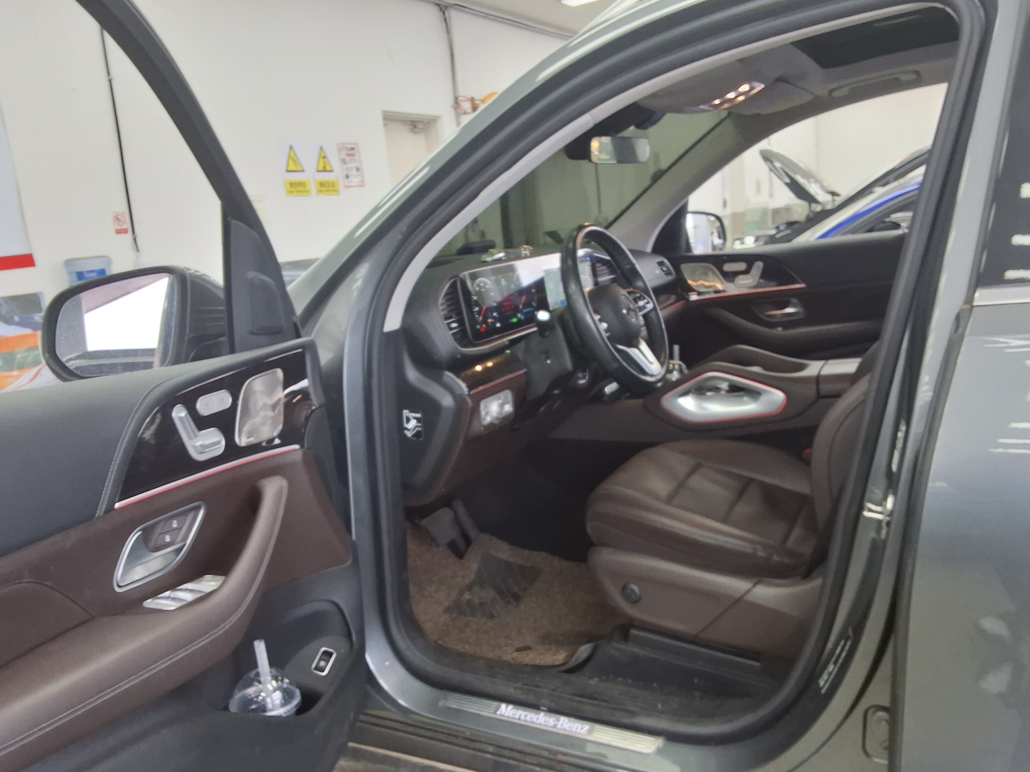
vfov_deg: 49.7
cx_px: 515
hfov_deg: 63.4
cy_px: 386
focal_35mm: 28
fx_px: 833
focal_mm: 2.91
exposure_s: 1/40
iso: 50
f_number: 1.9
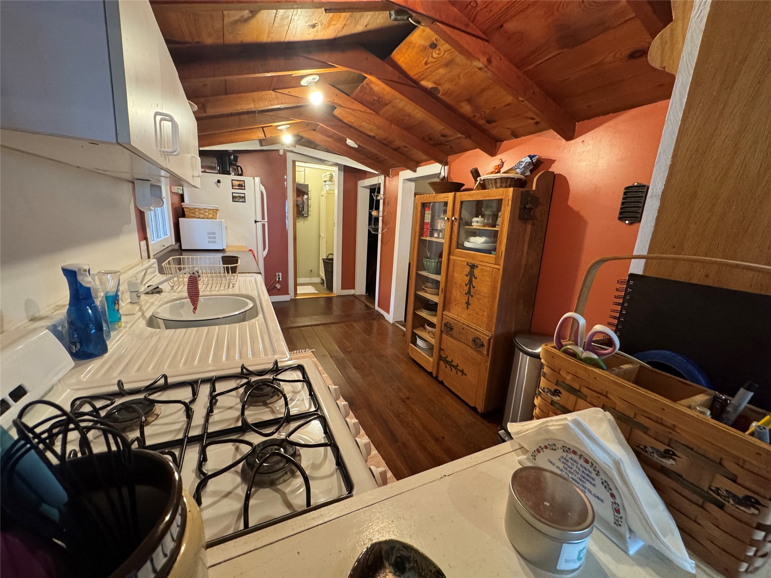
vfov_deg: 85.7
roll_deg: -3.9
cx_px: 386
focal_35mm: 14
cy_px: 289
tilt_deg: -13.6
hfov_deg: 102.1
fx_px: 312
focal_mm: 2.22
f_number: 2.2
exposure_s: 1/60
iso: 500
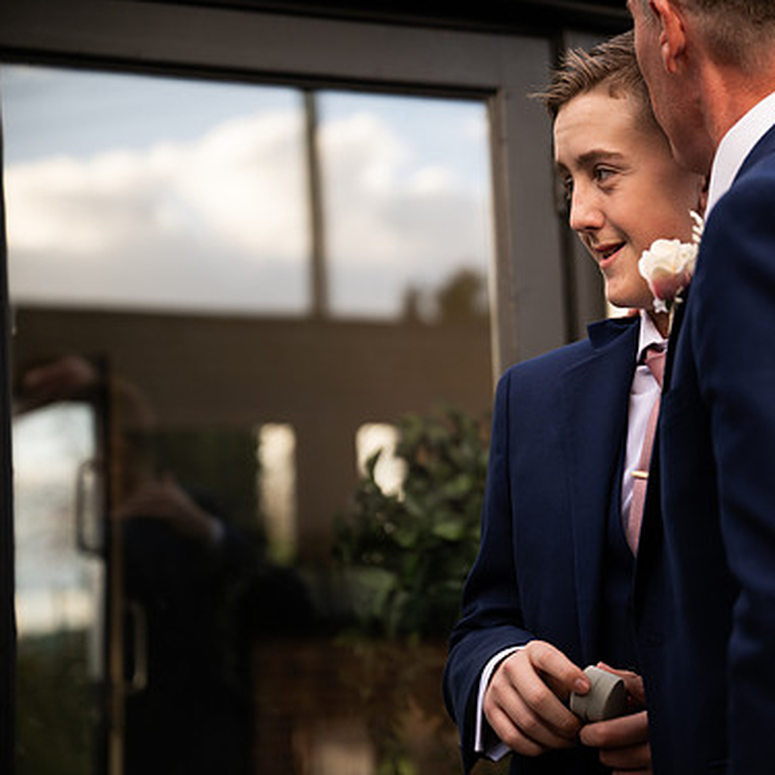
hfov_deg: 18.7
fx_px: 2330
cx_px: 595
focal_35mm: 92
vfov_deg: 18.9
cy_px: 398
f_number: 2.8
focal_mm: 70
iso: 125
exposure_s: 1/500
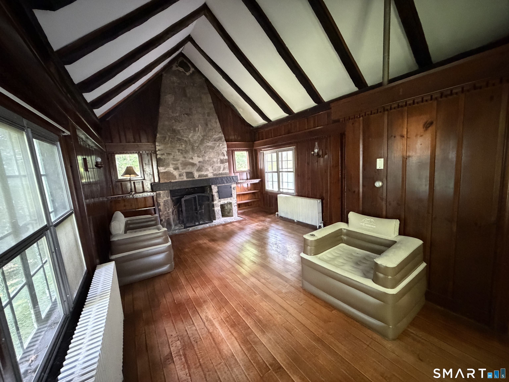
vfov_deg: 85.7
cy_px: 191
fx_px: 206
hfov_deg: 102.1
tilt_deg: -8.4
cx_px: 254
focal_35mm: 14
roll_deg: +4.4
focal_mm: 2.22
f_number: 2.2
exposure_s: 1/47
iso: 1250
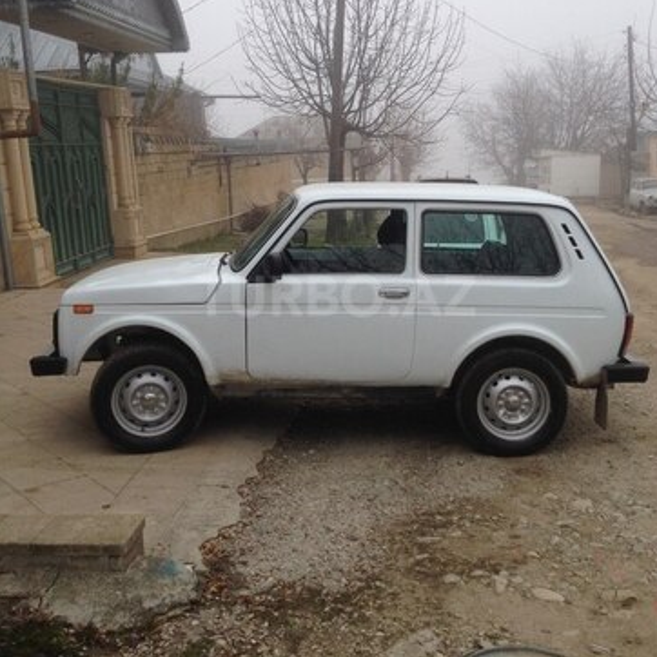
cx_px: 336
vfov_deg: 41.8
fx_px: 859
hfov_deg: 41.9
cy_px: 296
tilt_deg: -8.8
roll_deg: +1.2
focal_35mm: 40
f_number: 2.4
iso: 50
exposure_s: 1/120
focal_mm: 4.12
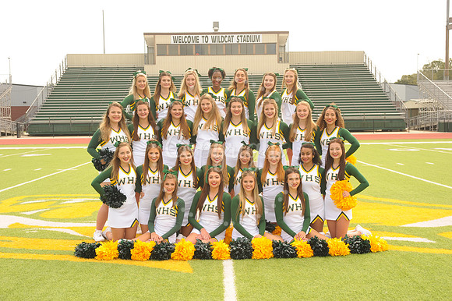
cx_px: 226
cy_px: 150
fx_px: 627
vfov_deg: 27.0
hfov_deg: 39.6
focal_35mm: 50
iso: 200
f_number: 8
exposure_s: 1/100
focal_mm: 50
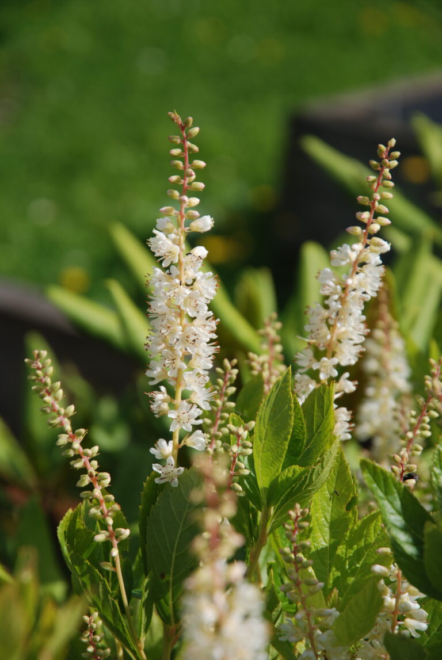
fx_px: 2341
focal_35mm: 128
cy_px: 330
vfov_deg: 16.1
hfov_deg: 10.8
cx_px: 221
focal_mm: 85
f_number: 5.6
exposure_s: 1/500
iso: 100
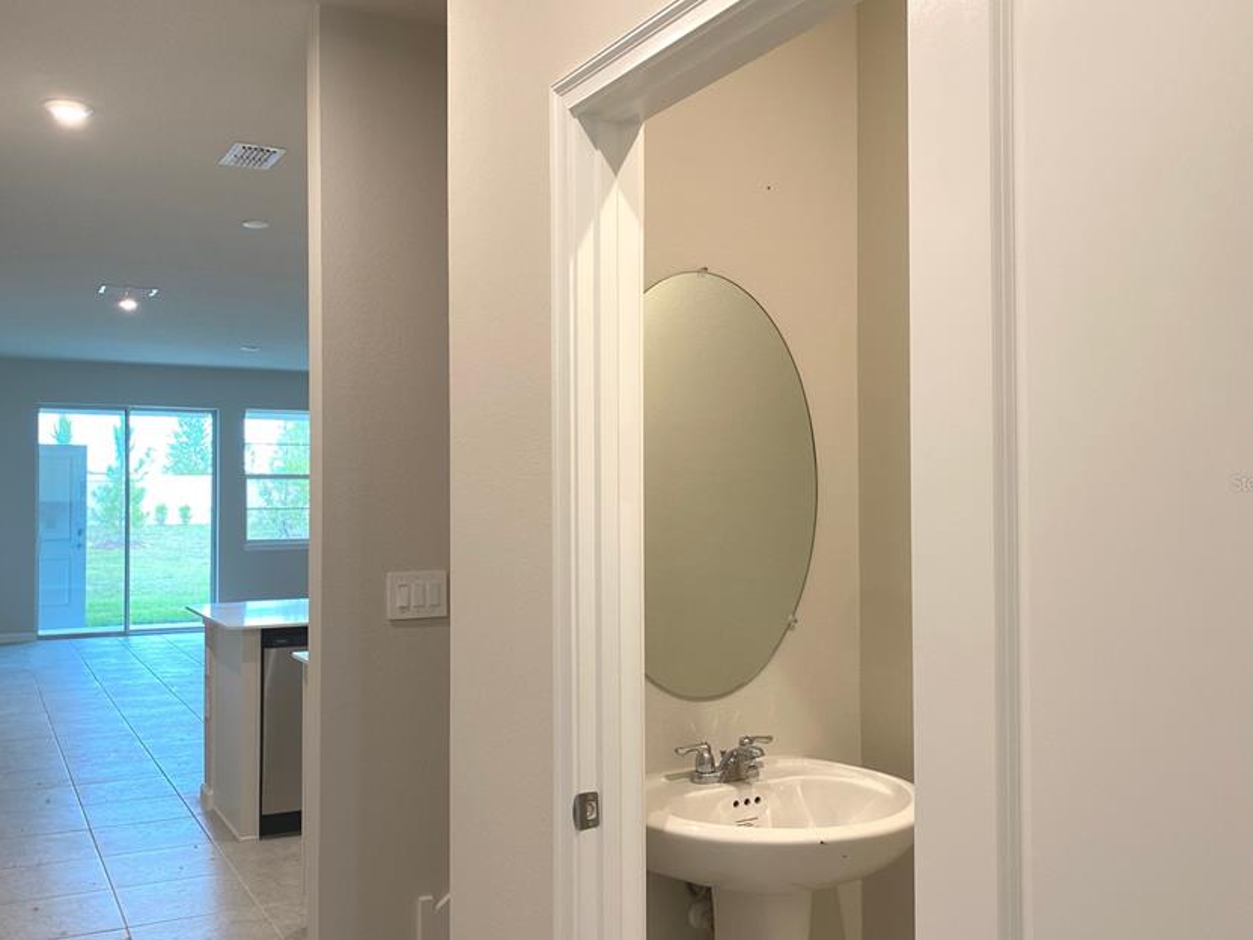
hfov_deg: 56.7
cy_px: 482
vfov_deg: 44.2
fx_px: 1158
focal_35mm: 32
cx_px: 551
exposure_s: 1/120
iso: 100
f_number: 1.8
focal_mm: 4.25
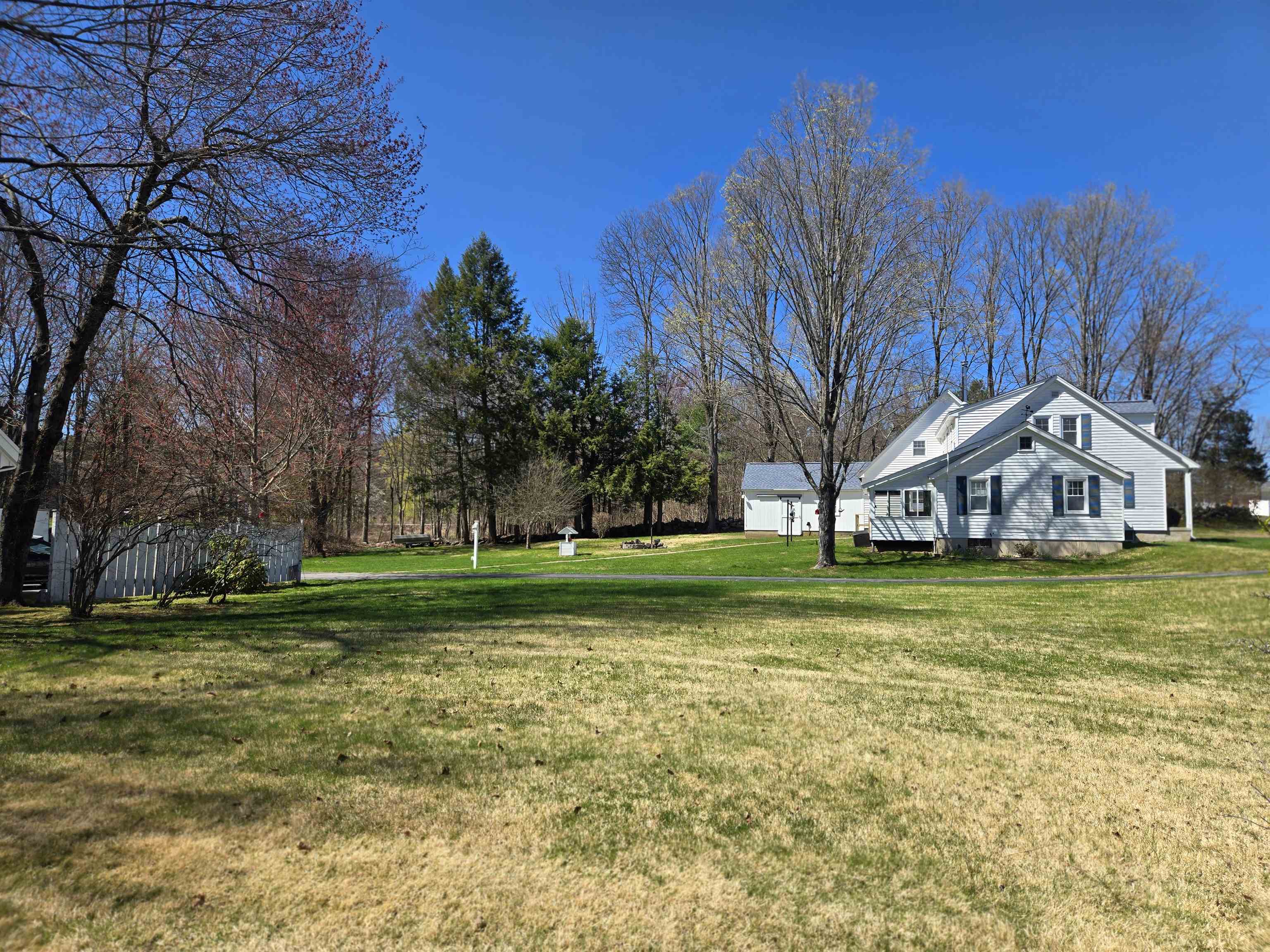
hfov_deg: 73.9
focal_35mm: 23
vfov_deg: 58.9
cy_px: 476
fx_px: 844
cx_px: 635
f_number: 1.8
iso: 25
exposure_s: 1/1567
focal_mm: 5.4
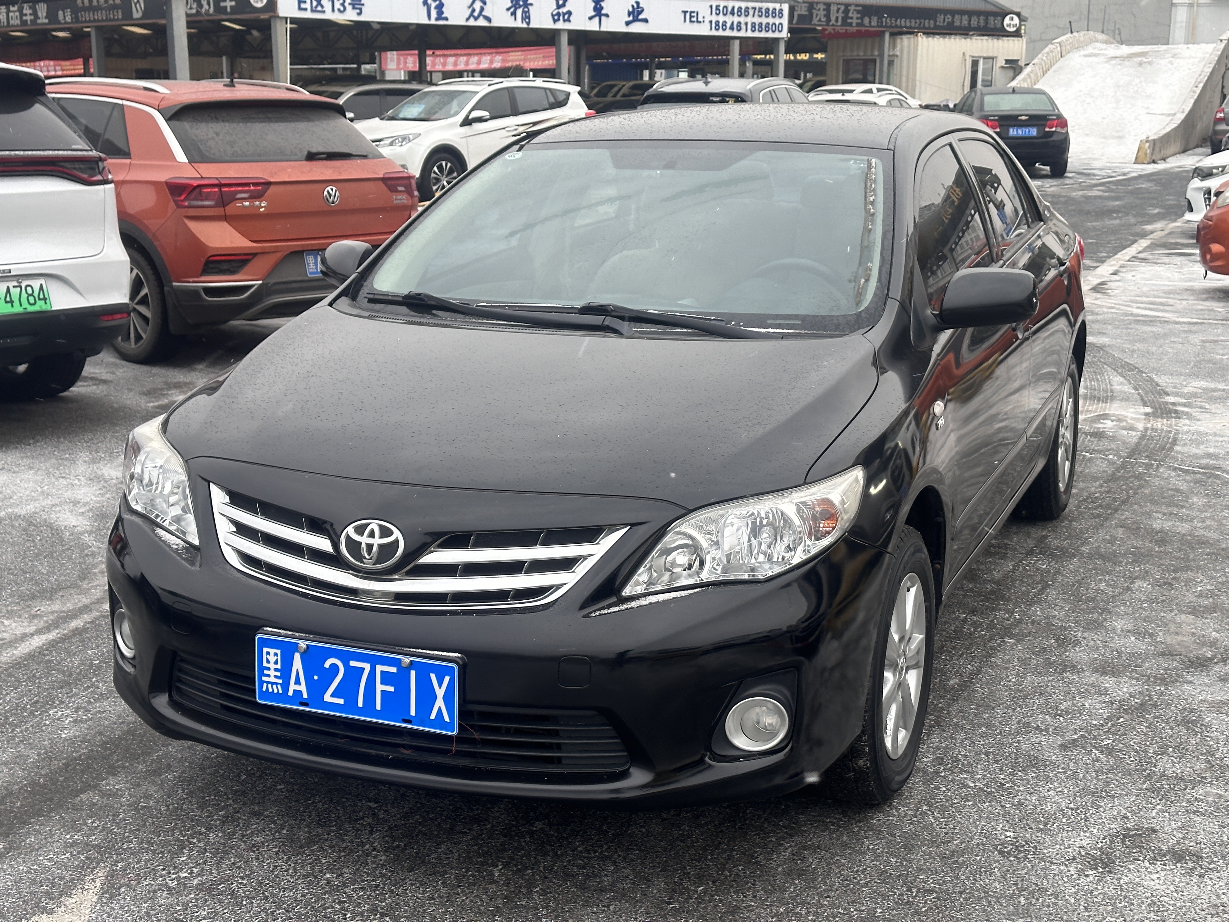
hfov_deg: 39.7
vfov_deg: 30.3
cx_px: 614
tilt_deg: -10.6
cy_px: 461
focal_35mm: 48
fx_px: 1704
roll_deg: +0.4
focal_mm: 6.86
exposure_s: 1/99
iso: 80
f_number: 1.78
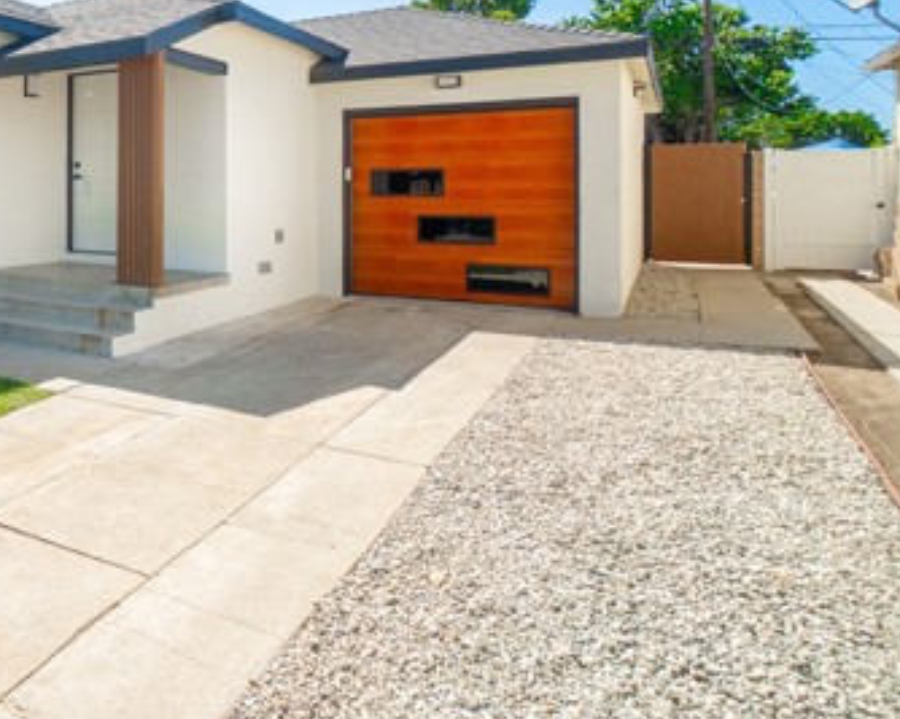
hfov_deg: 58.3
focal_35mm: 27
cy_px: 197
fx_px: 719
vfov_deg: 51.3
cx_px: 159
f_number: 7.1
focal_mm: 10
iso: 320
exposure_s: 1/800
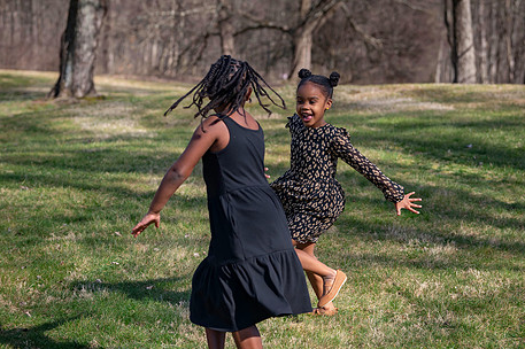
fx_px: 1443
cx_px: 268
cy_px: 203
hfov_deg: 20.6
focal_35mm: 99
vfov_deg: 13.8
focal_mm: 78
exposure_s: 1/1000
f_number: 4
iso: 250
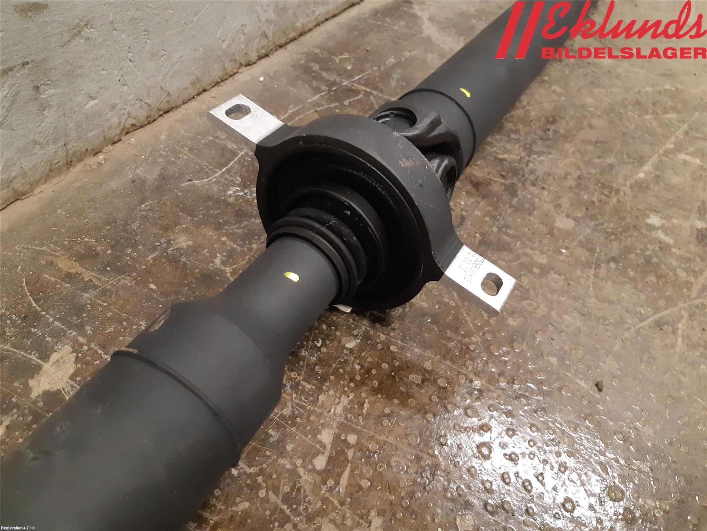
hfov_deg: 67.3
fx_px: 531
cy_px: 266
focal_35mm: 26
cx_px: 354
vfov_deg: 53.1
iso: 320
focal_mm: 3.93
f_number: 1.7
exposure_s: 1/50
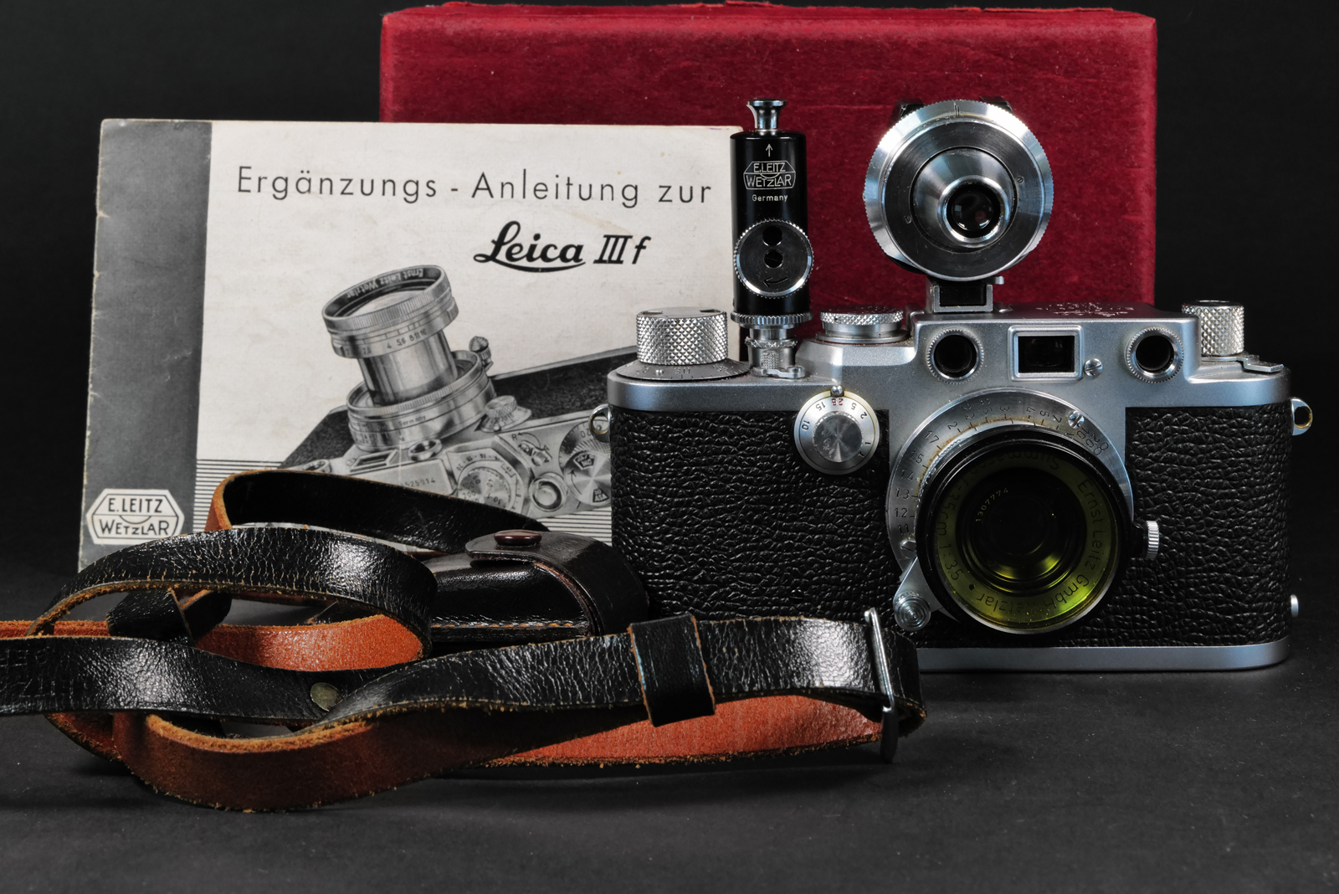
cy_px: 447
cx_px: 670
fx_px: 2158
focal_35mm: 58
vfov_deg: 23.4
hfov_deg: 34.5
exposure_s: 1/2.5
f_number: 22
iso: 800
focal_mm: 58
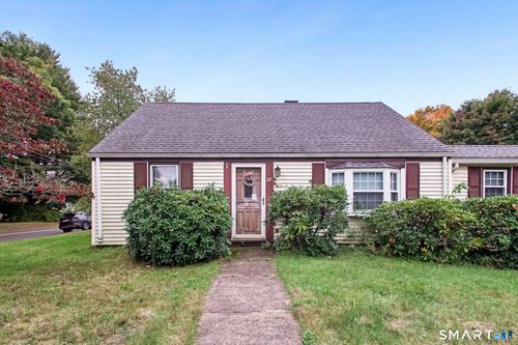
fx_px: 216
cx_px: 259
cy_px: 172
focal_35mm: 15
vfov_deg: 77.3
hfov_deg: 100.4
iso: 800
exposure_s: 1/640
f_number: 7.1
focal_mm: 10
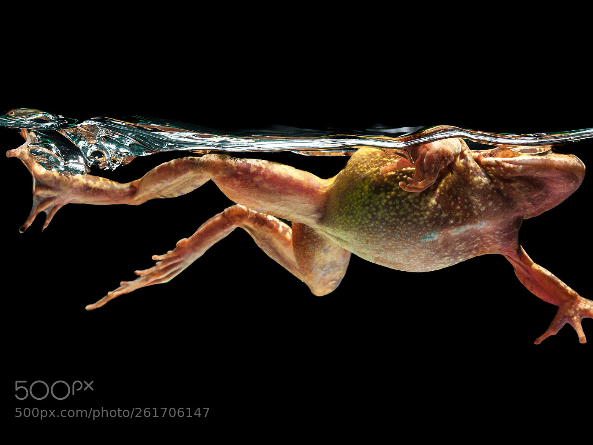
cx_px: 327
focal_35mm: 92
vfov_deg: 16.1
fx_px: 1576
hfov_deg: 21.3
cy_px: 221
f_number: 9
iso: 250
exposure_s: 1/60
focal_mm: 56
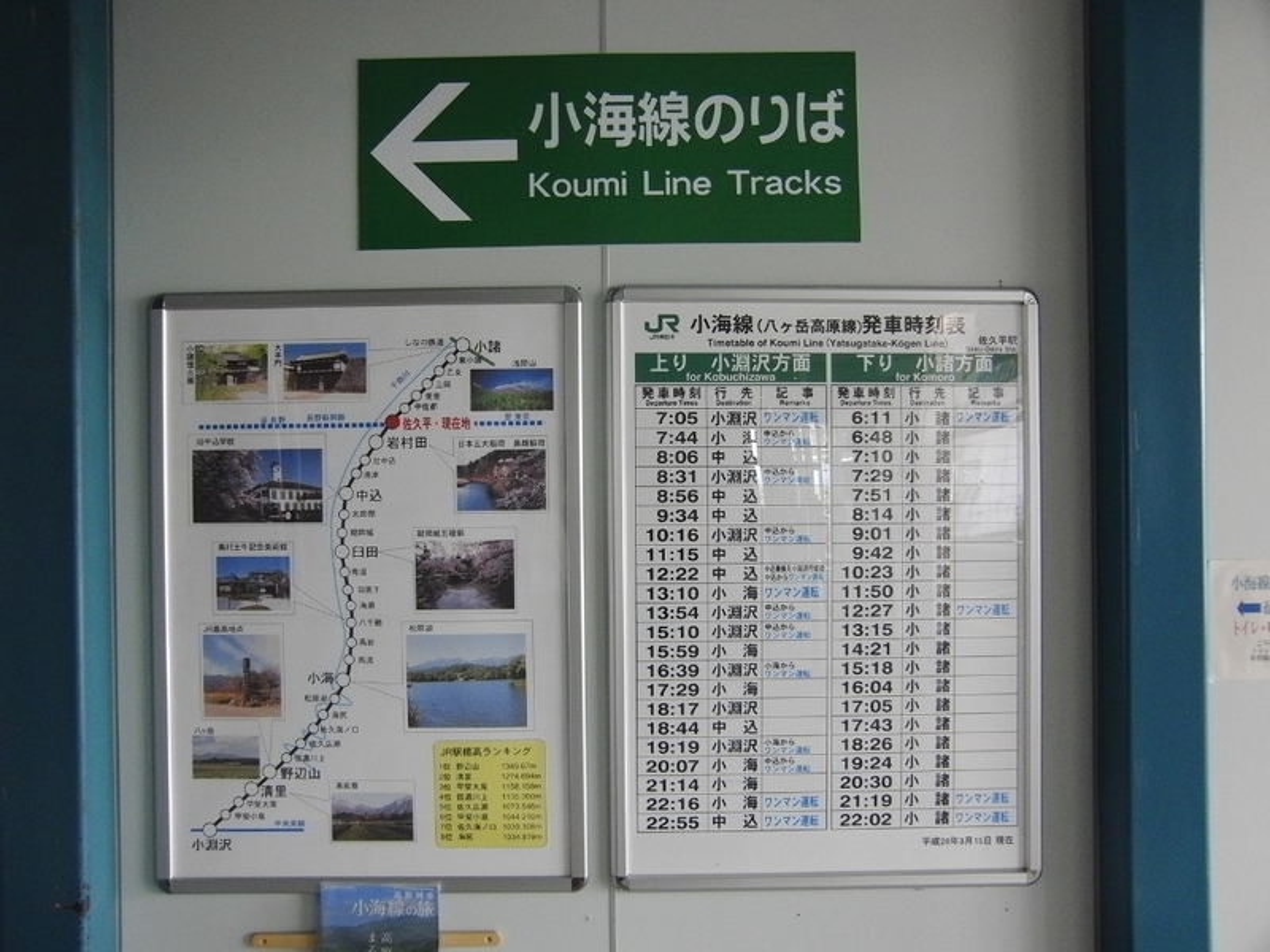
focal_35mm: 30
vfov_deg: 46.8
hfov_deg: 60.0
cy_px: 476
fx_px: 1101
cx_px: 635
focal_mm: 5.2
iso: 250
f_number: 3.5
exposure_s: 1/60
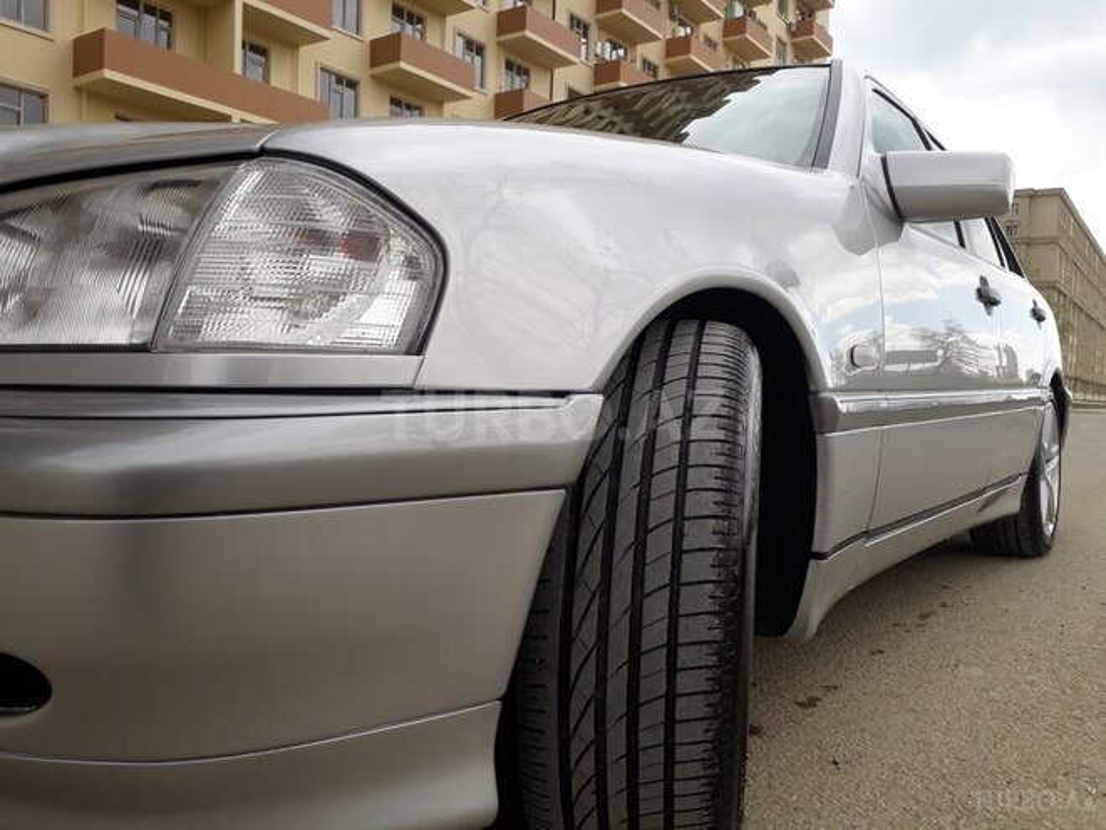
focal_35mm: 27
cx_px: 553
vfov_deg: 51.4
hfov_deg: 65.3
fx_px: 863
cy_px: 415
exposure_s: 1/608
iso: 40
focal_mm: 3.6
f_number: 1.9
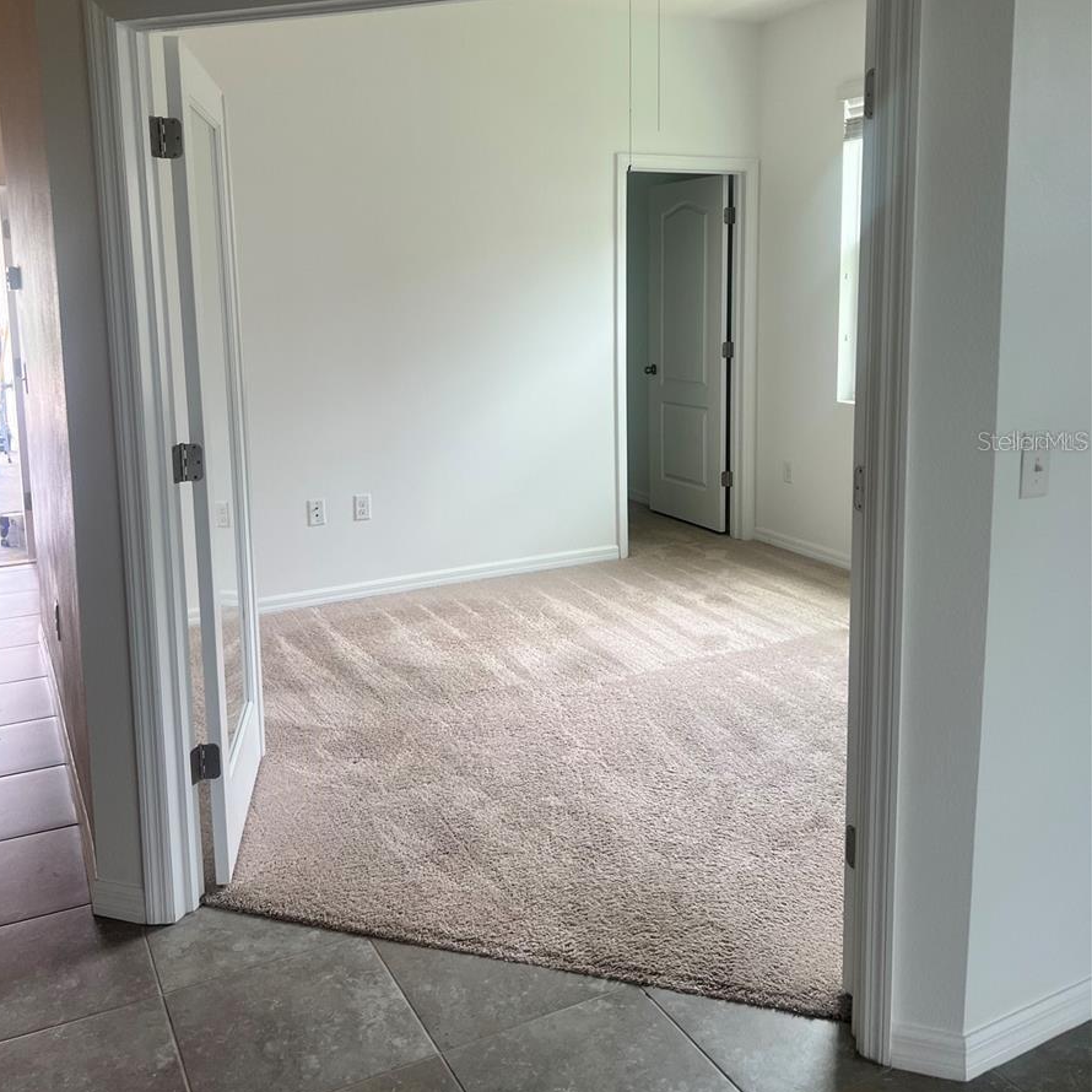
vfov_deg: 52.2
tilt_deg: -6.3
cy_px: 440
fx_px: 1106
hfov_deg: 52.5
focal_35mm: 31
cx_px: 541
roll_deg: +1.9
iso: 50
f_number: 1.5
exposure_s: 1/120
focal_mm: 5.7
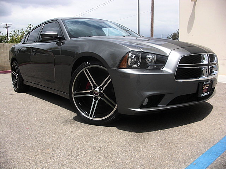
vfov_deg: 39.7
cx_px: 113
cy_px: 84
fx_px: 235
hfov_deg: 51.4
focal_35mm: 36
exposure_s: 1/125
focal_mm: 6.3
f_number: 7.9
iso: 50
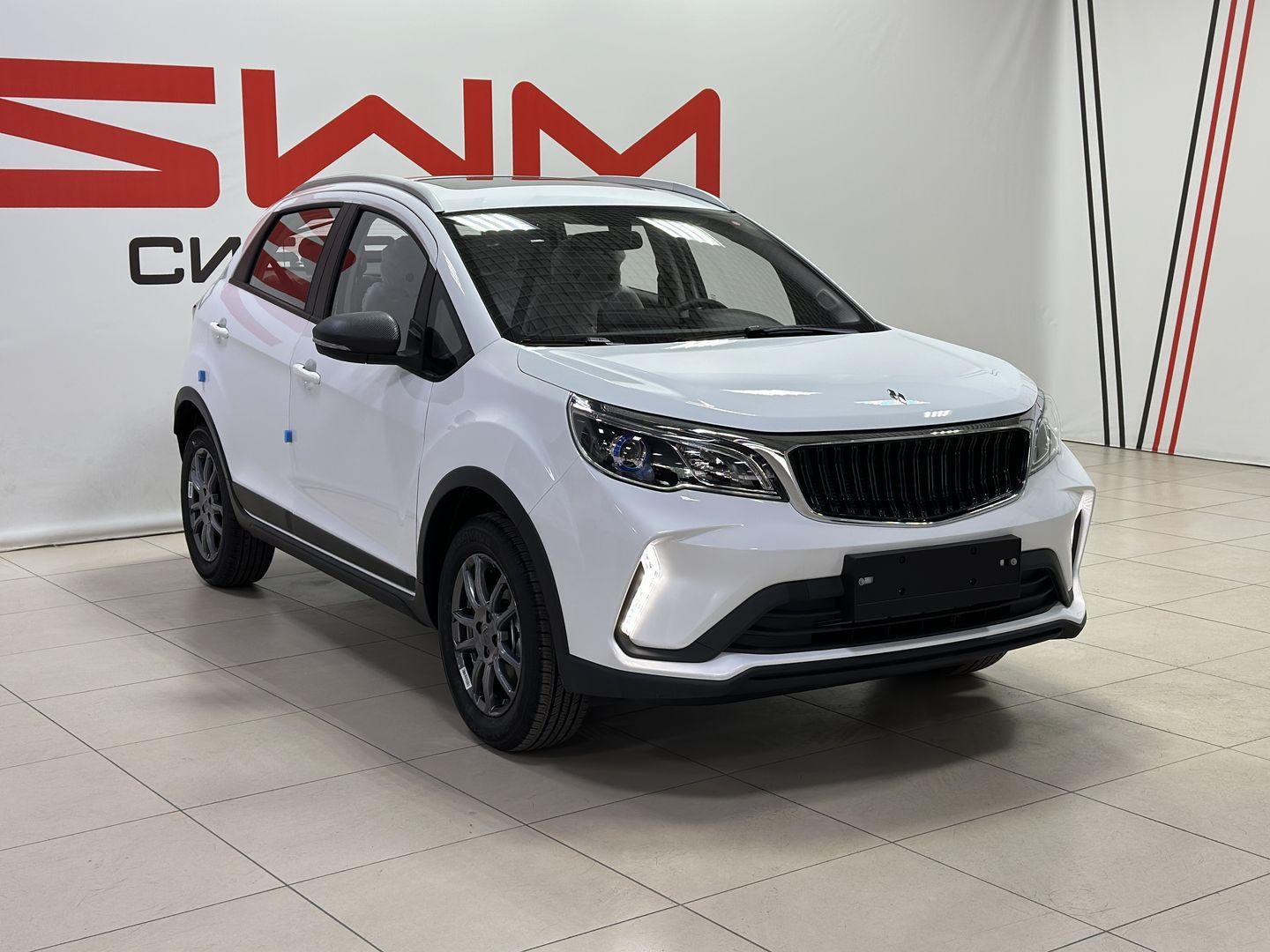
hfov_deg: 39.7
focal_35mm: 48
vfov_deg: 30.3
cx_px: 635
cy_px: 476
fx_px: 1761
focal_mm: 6.86
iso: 80
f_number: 1.78
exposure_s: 1/100
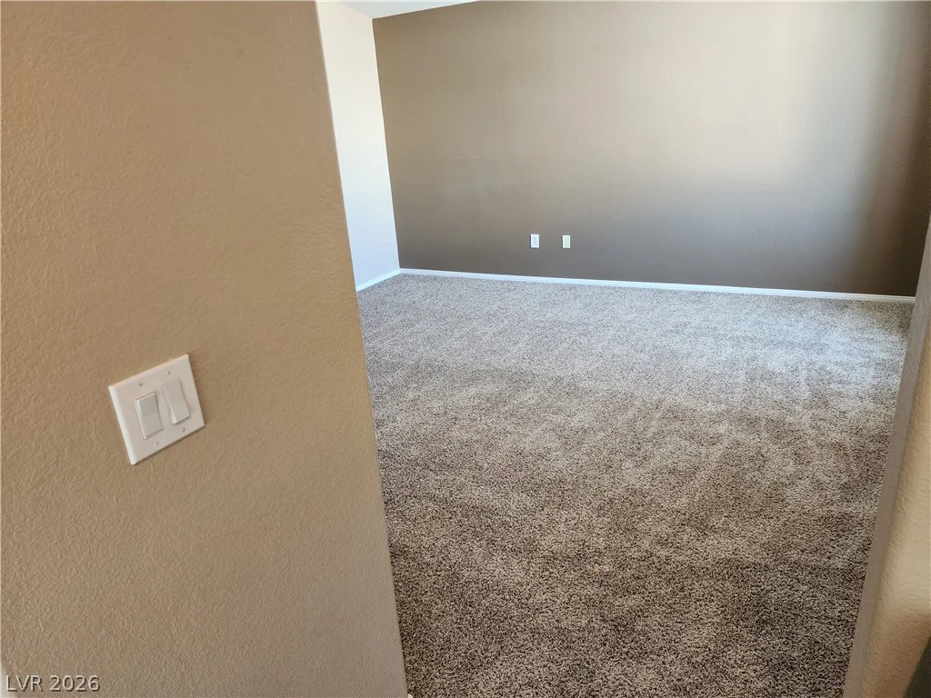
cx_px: 466
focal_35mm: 23
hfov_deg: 73.9
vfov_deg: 58.9
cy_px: 349
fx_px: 619
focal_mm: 6.4
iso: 640
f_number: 1.8
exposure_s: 1/120
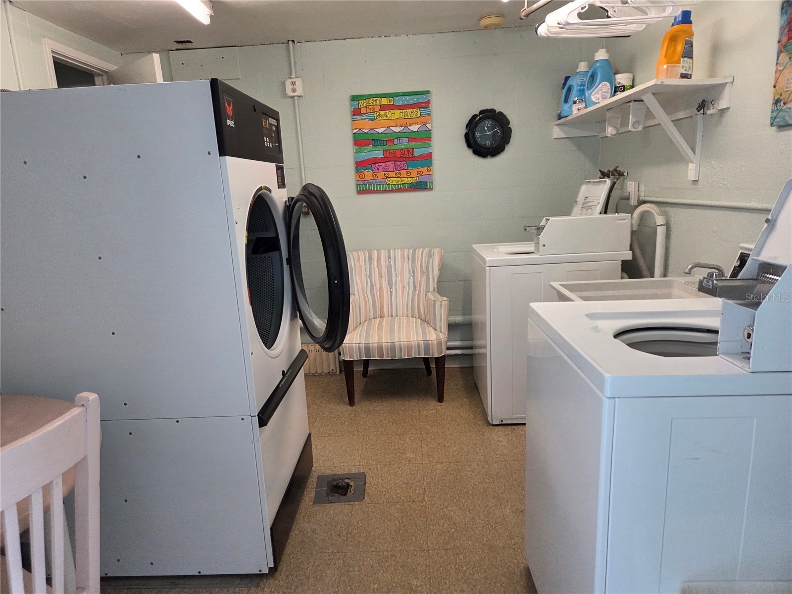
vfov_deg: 58.9
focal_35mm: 23
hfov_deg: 73.9
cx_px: 396
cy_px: 297
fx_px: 526
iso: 500
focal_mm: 5.4
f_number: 1.8
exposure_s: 1/120
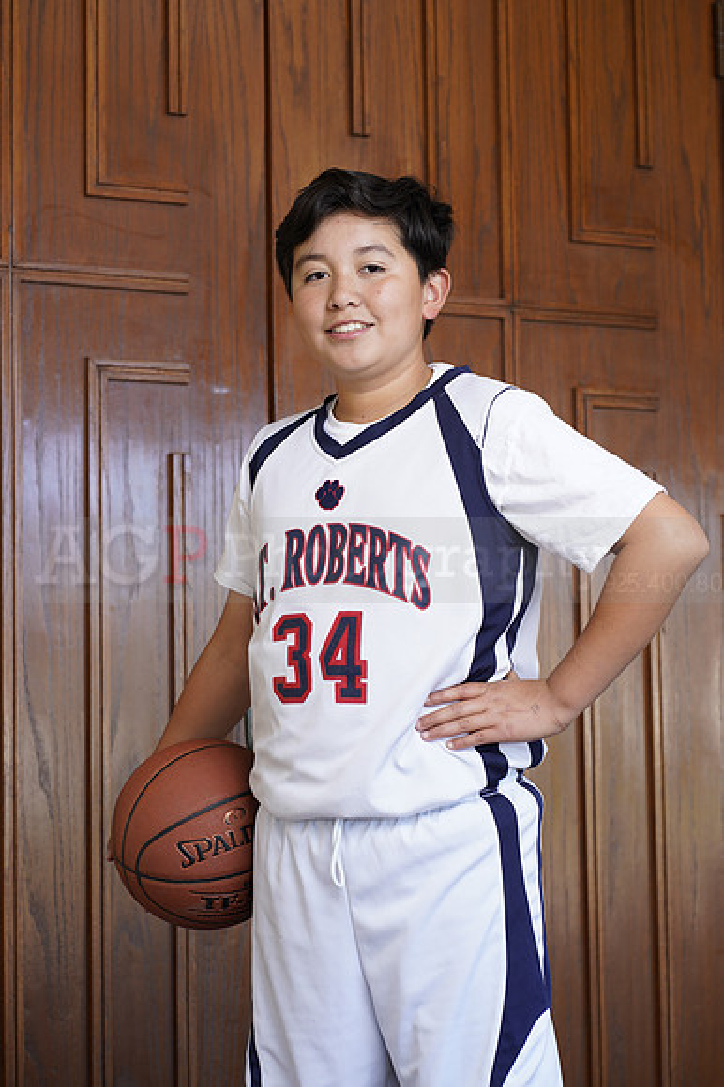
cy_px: 544
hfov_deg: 16.1
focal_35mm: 85
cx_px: 362
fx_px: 2567
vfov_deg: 23.9
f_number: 5.6
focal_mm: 85
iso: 200
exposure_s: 1/60
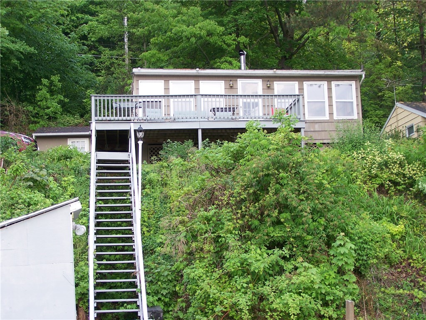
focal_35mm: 56
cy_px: 160
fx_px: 689
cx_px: 213
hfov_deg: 34.3
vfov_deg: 26.1
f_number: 3.1
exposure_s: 1/100
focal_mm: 9.3
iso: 80
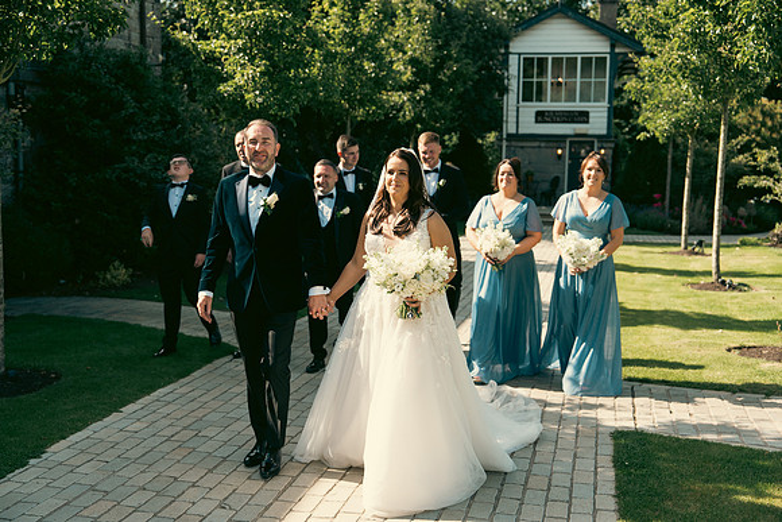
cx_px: 391
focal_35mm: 43
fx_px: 934
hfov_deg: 45.4
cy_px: 261
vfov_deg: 31.2
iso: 160
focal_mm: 43
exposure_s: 1/800
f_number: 3.5
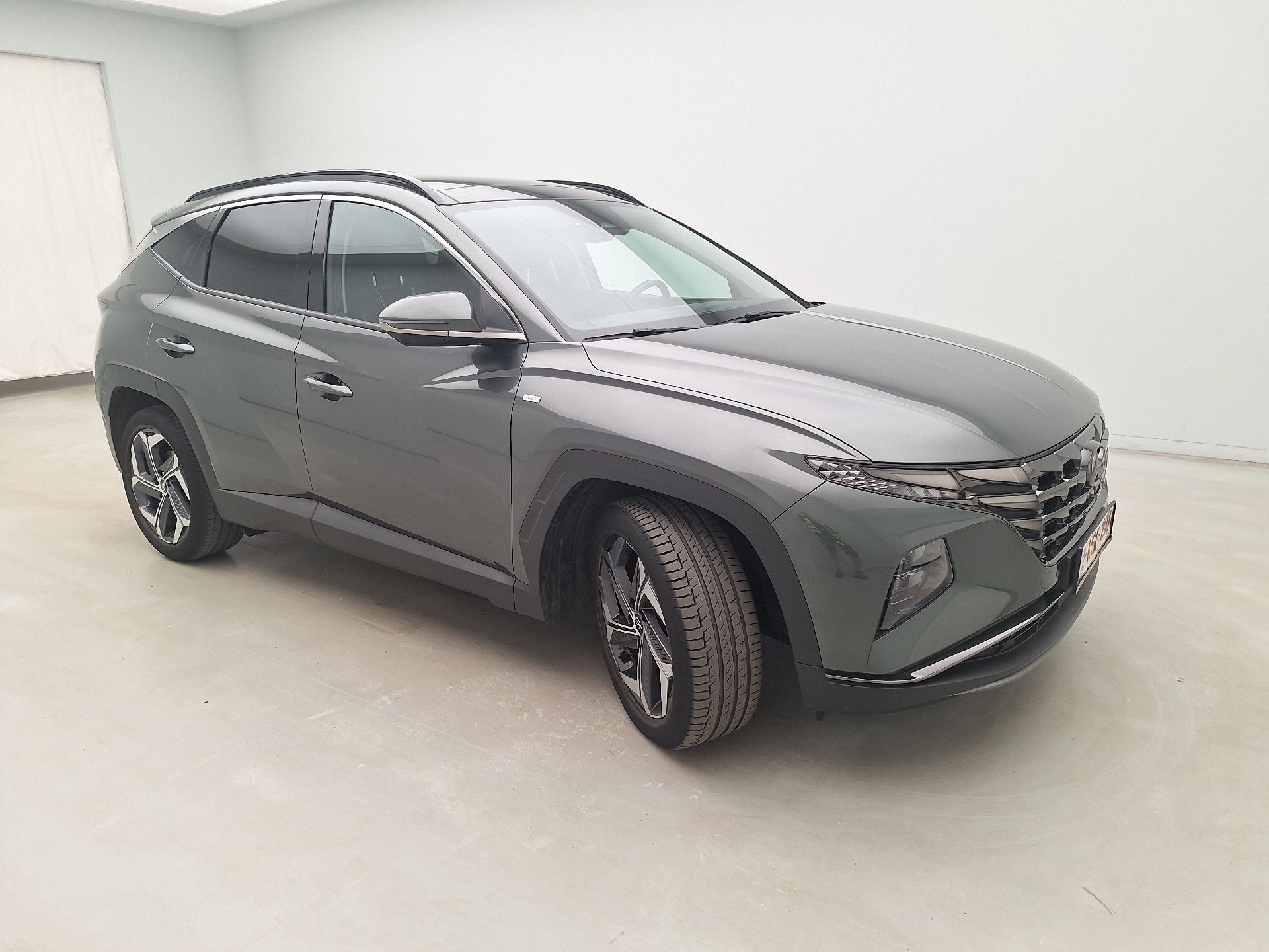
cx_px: 634
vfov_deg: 58.9
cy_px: 476
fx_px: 843
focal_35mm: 23
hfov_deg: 73.9
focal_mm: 5.54
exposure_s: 1/100
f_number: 1.8
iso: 64
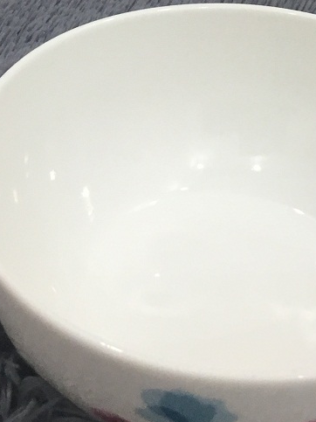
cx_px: 175
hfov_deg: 19.1
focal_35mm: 77
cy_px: 21
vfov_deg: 24.4
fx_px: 938
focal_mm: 3.3
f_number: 2.4
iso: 50
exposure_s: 1/33
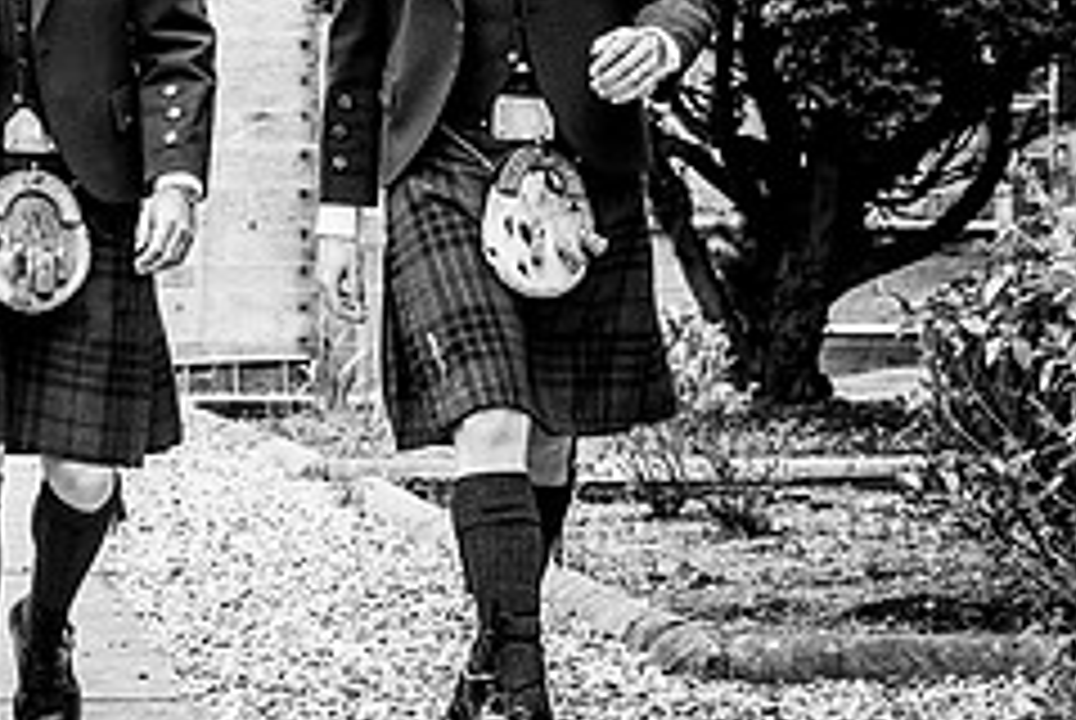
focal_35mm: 194
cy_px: -101
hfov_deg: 10.5
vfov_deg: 7.1
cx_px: 47
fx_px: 5805
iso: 320
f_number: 5.6
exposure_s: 1/640
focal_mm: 70
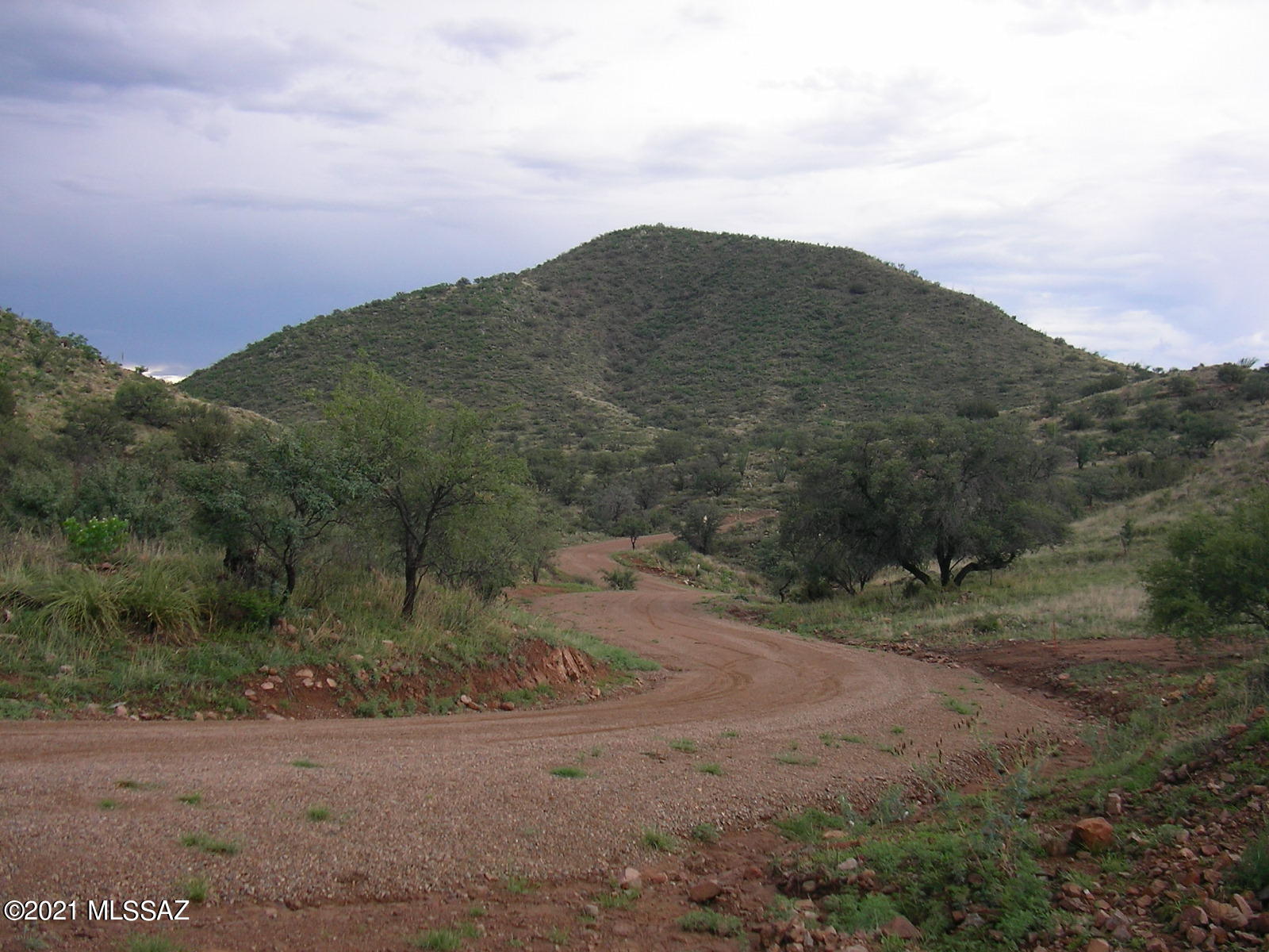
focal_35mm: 45
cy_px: 476
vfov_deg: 32.2
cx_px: 634
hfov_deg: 42.1
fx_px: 1650
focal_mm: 7
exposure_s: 1/319
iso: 50
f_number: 3
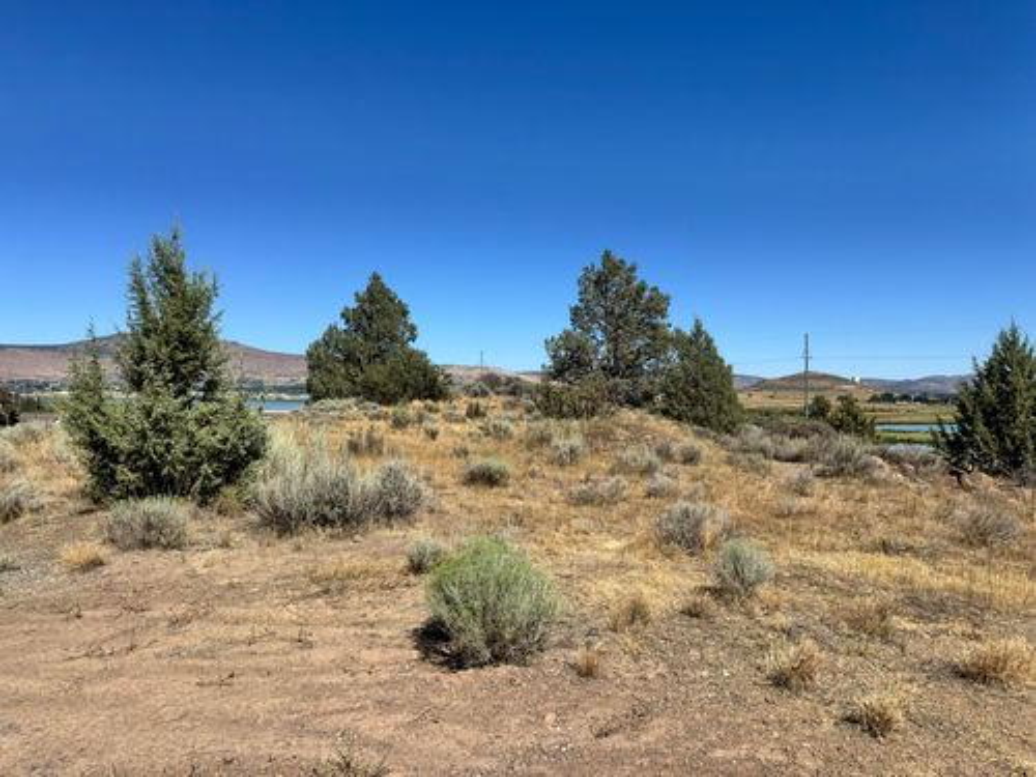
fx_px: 718
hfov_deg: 71.6
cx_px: 518
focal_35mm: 24
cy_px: 388
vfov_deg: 56.8
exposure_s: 1/6410
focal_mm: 6.76
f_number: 1.78
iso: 80
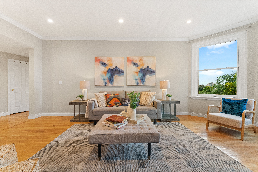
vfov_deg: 78.9
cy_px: 86
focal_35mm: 15
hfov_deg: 101.9
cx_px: 129
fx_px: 105
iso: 1600
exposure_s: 1
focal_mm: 14.6
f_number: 11
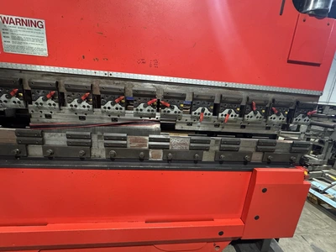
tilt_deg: -13.0
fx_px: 136
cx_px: 168
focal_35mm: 14
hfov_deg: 102.1
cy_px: 126
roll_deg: -3.6
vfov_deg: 85.7
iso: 640
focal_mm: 2.22
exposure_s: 1/60
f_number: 2.2
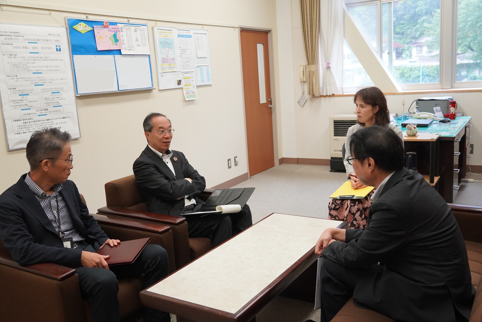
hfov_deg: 55.1
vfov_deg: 38.4
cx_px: 241
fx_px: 462
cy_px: 161
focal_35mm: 34
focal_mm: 23
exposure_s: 1/160
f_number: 4
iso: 1250
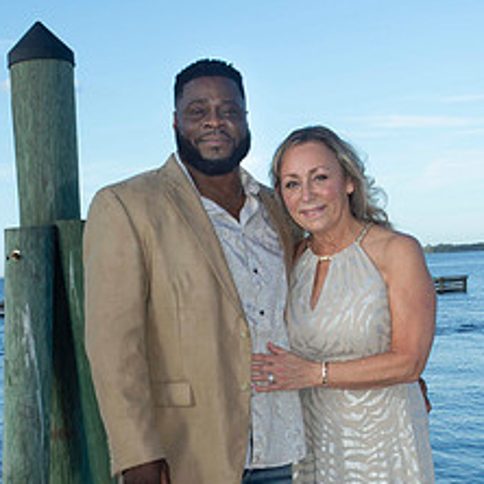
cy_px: 427
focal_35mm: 80
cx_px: 278
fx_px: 1266
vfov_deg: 21.2
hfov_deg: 21.6
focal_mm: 31
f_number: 10
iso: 100
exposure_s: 1/160
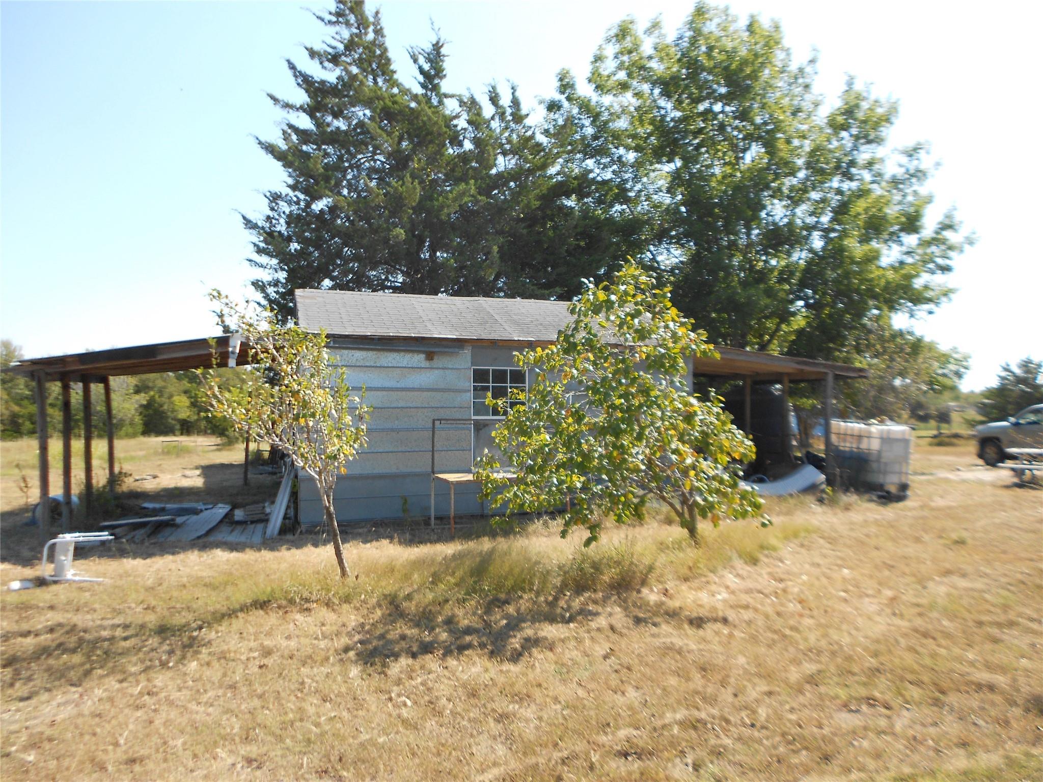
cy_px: 391
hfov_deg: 67.3
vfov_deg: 53.1
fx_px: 783
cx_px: 522
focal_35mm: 26
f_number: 3.2
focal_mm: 4.6
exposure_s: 1/400
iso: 80
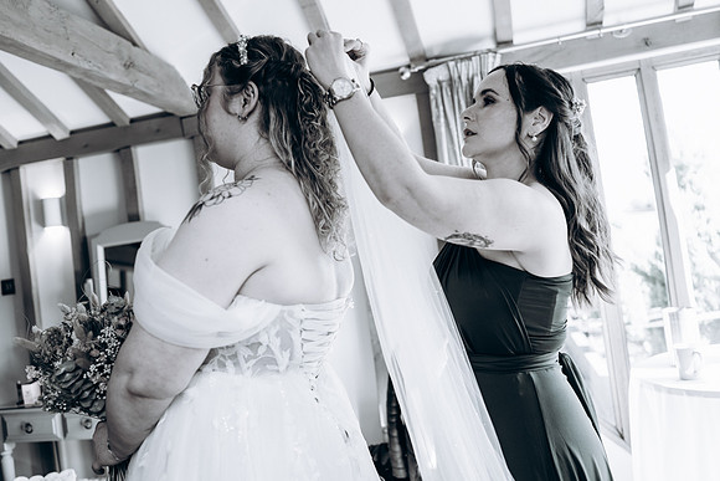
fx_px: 700
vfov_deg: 37.9
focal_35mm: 35
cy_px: 240
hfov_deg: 54.4
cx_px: 360
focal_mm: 35
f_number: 2.8
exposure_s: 1/100
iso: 320
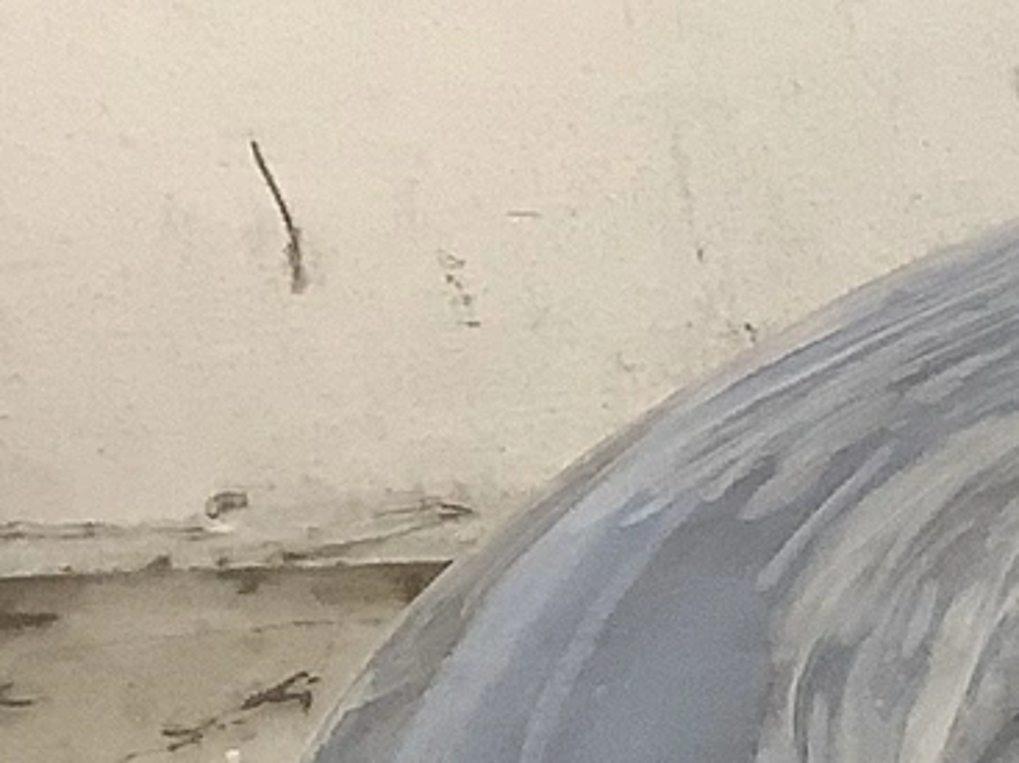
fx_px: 4973
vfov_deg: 8.5
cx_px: 2768
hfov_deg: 9.7
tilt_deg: -29.7
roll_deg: -1.2
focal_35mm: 169
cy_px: 1235
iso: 64
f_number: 2.4
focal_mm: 3.3
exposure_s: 1/120
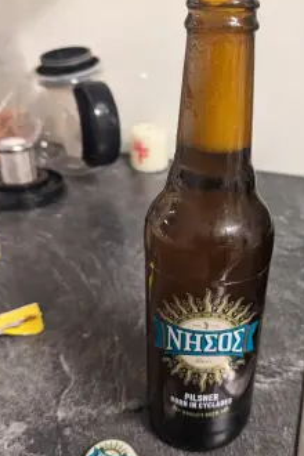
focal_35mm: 34
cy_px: 236
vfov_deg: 55.8
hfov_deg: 38.5
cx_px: 198
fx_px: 431
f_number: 1.73
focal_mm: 4.38
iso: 332
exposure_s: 1/25
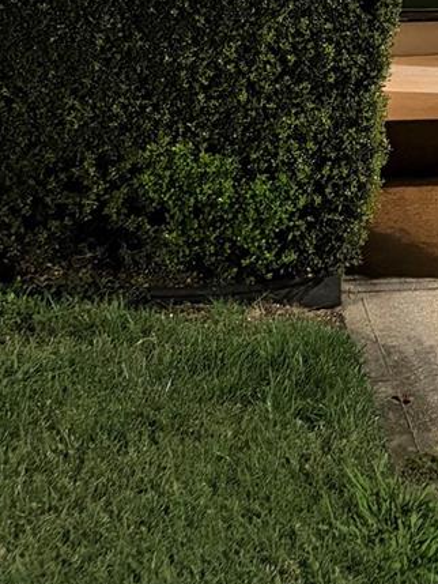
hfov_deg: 15.5
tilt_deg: +4.0
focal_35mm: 93
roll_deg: -1.2
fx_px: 1568
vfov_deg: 18.5
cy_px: -310
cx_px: 490
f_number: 1.6
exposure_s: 1/30
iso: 800
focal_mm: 5.96
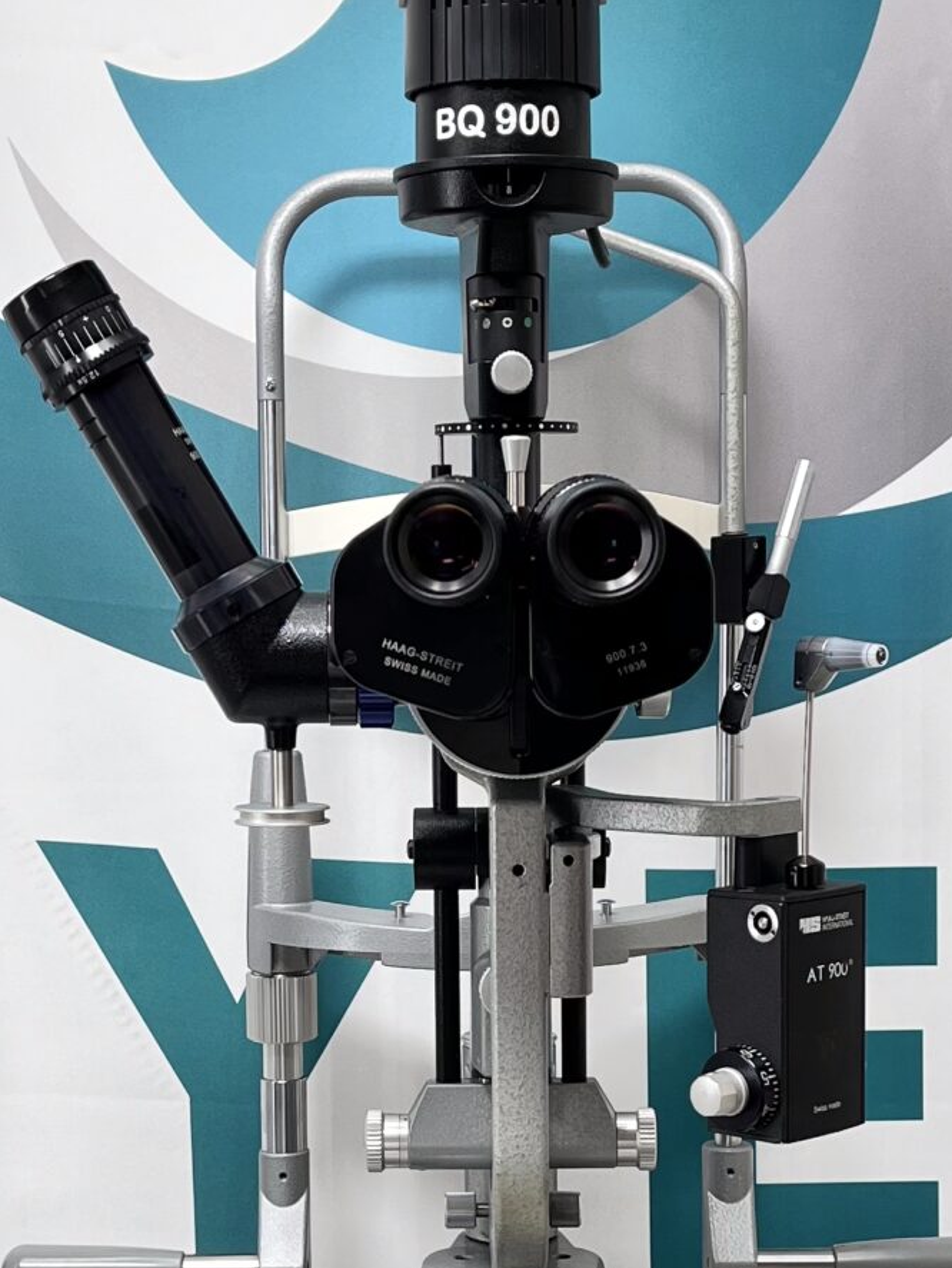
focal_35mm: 75
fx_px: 2748
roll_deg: +1.3
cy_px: 866
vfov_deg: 25.8
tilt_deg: -8.7
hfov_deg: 19.6
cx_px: 433
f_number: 1.6
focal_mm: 5.1
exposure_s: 1/192
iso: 50
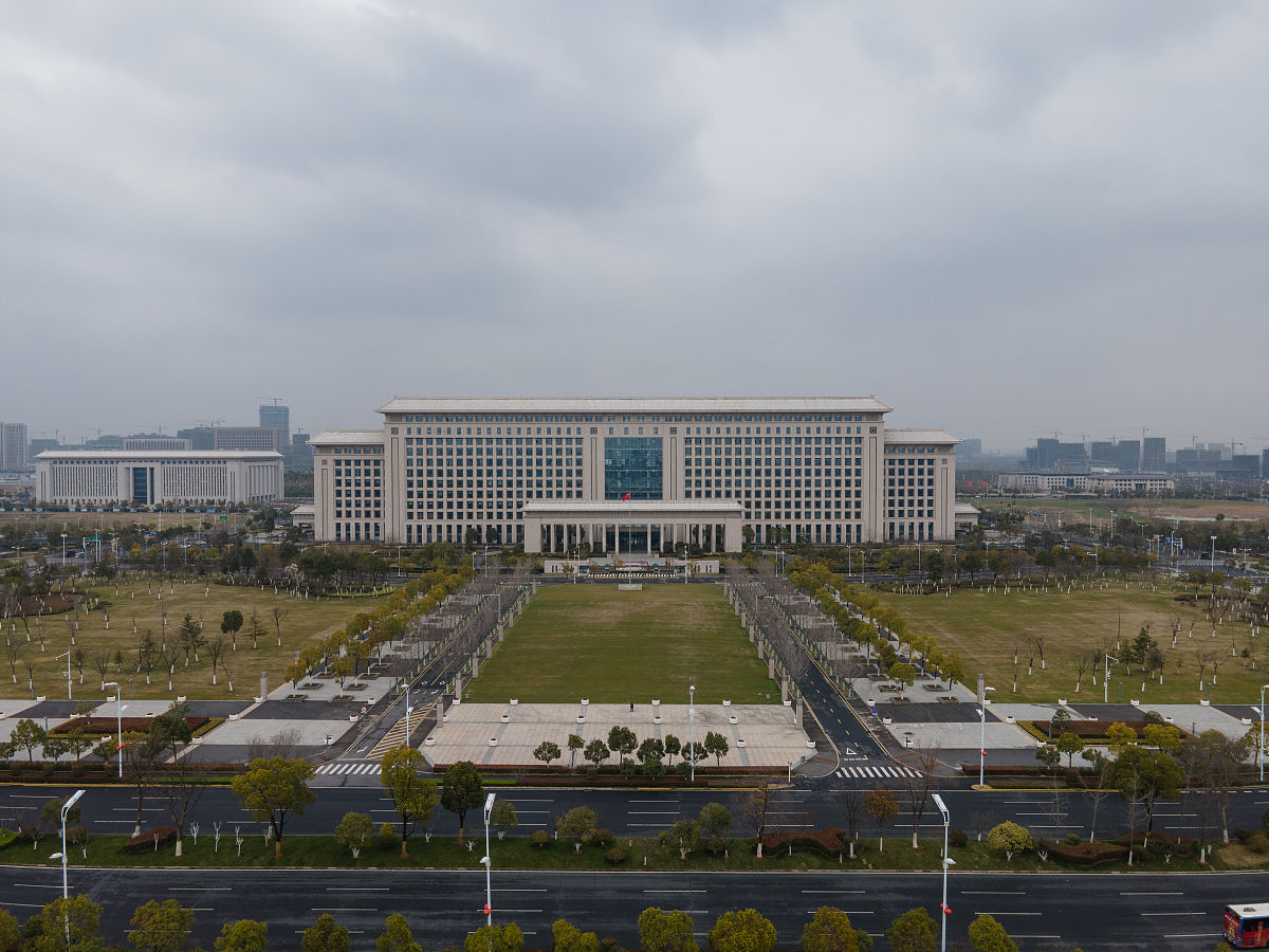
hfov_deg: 71.6
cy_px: 476
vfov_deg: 56.8
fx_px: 880
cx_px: 634
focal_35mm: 24
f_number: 2.8
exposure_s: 1/200
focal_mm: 4.5
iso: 100
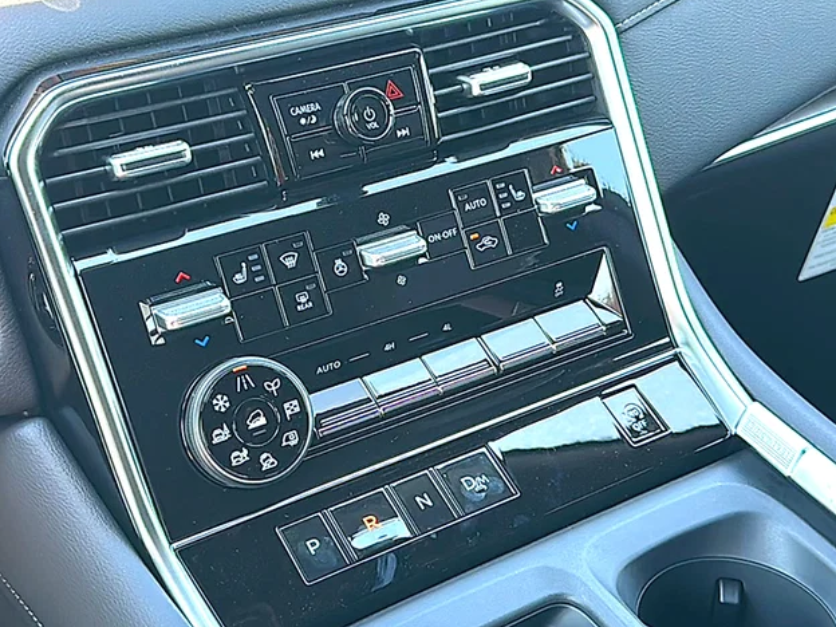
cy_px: 314
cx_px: 426
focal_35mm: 46
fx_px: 1111
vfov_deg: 31.5
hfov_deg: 41.2
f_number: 1.78
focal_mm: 6.86
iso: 125
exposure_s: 1/120
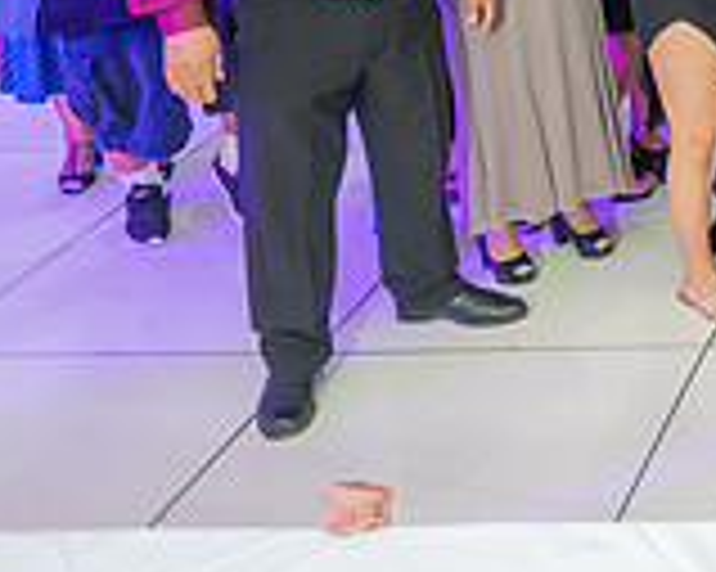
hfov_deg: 18.6
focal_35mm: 82
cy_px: -155
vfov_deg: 17.6
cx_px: 1256
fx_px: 1737
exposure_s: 1/80
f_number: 2.8
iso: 640
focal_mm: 24
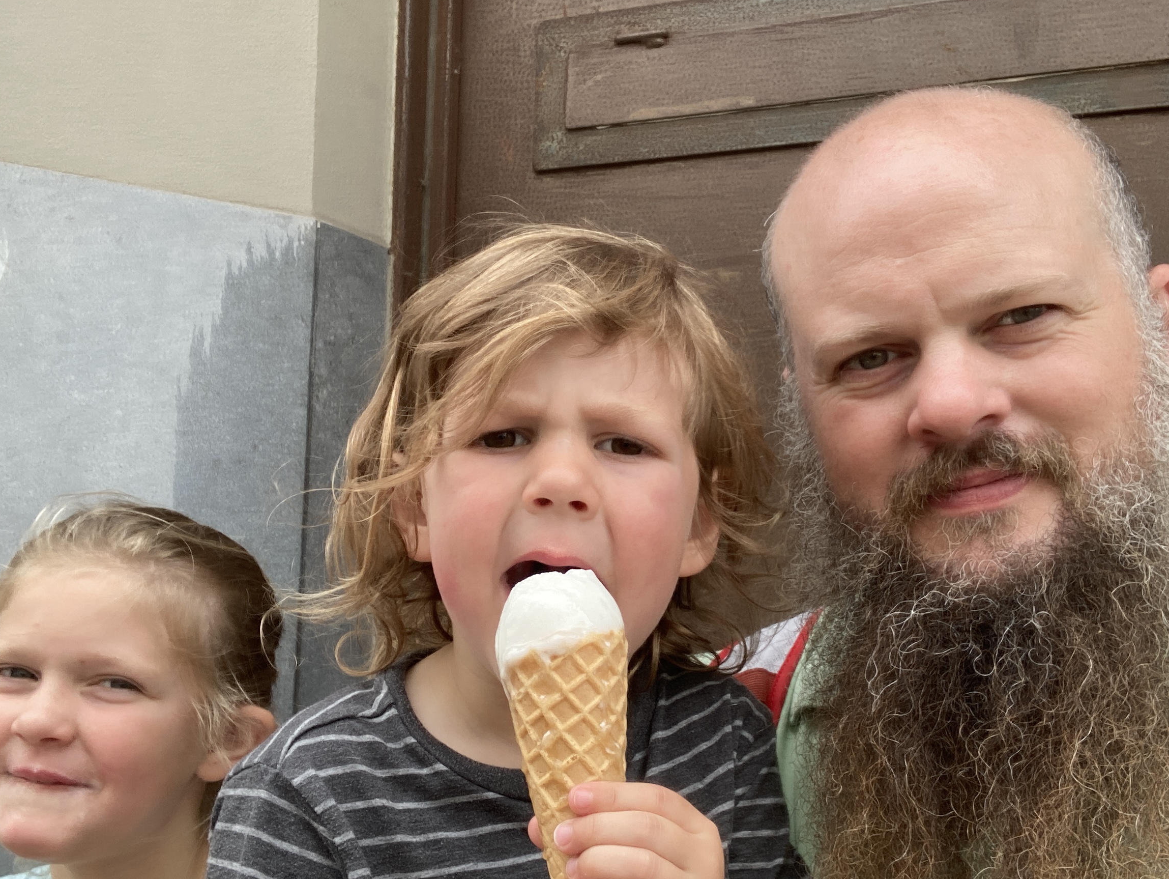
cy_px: 469
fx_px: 1453
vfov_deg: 33.6
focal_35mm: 43
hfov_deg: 43.8
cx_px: 591
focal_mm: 2.87
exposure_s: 1/189
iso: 20
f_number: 2.2
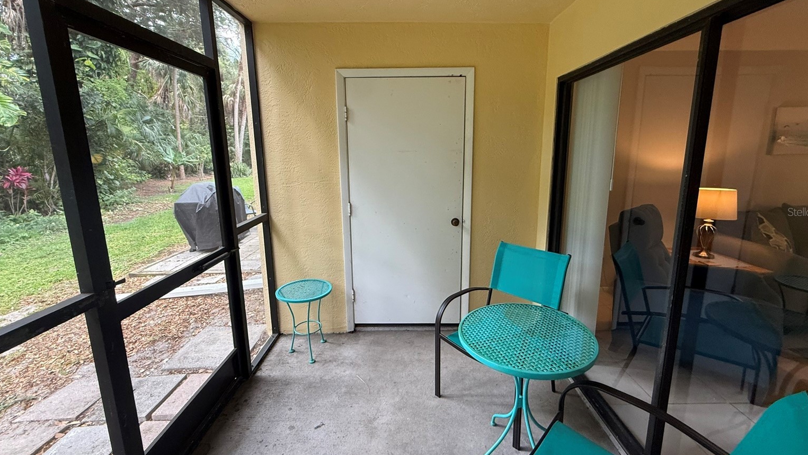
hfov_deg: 99.3
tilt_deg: -9.7
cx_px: 414
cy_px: 212
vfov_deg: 67.0
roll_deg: +0.2
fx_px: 343
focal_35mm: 16
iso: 250
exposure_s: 1/120
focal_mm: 2.22
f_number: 2.2
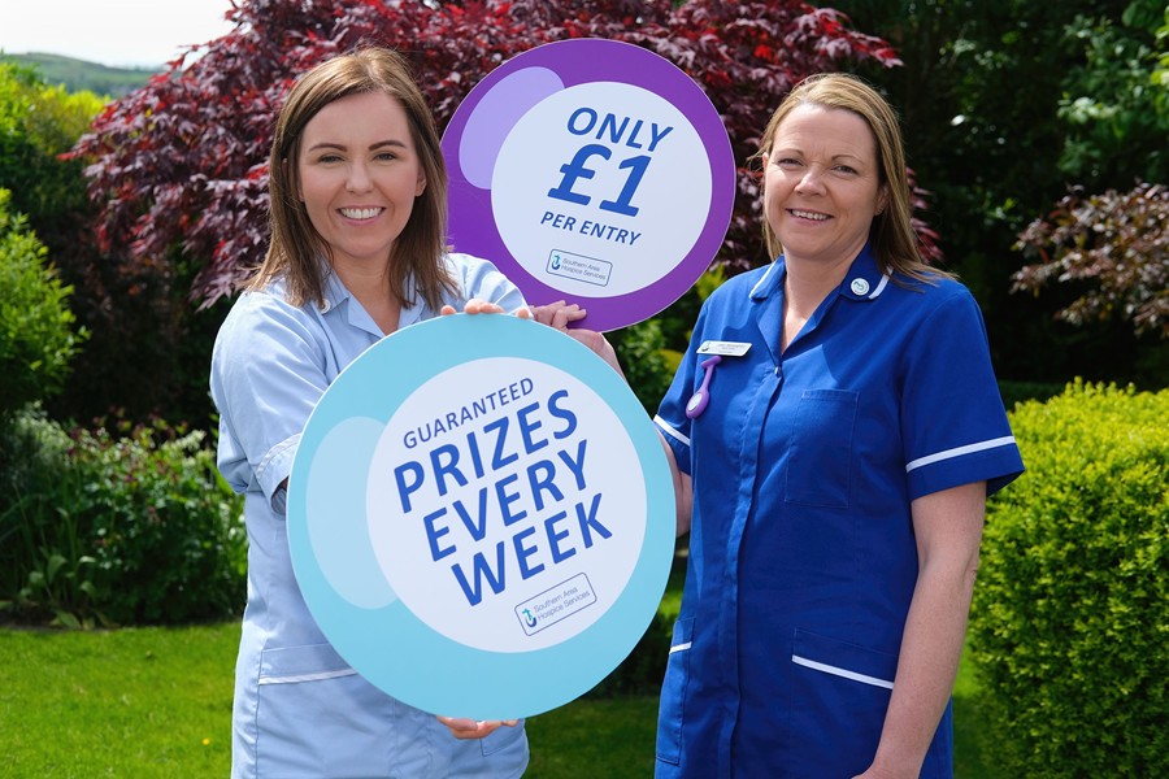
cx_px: 584
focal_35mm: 53
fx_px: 1721
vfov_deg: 25.5
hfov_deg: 37.5
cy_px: 390
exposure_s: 1/950
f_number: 4
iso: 200
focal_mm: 35
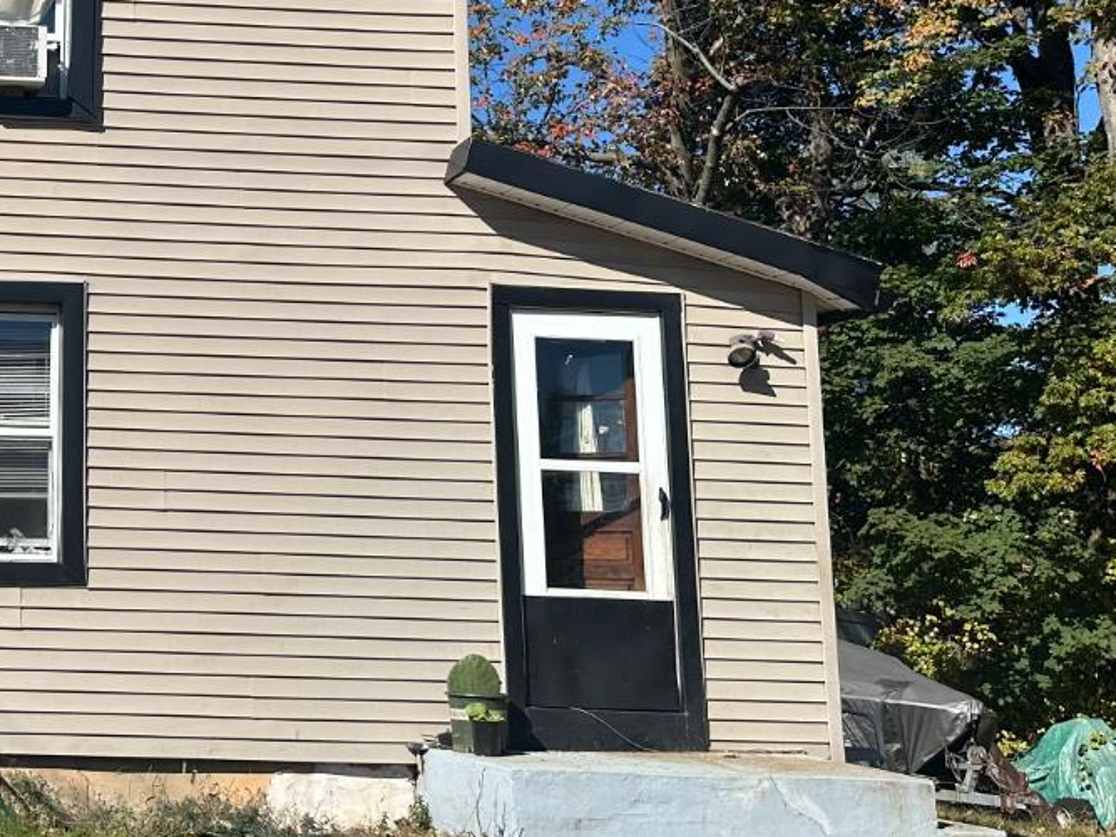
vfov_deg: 26.9
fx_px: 1741
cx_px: -27
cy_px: 285
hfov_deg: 32.4
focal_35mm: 54
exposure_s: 1/5848
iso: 80
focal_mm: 6.86
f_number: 1.78
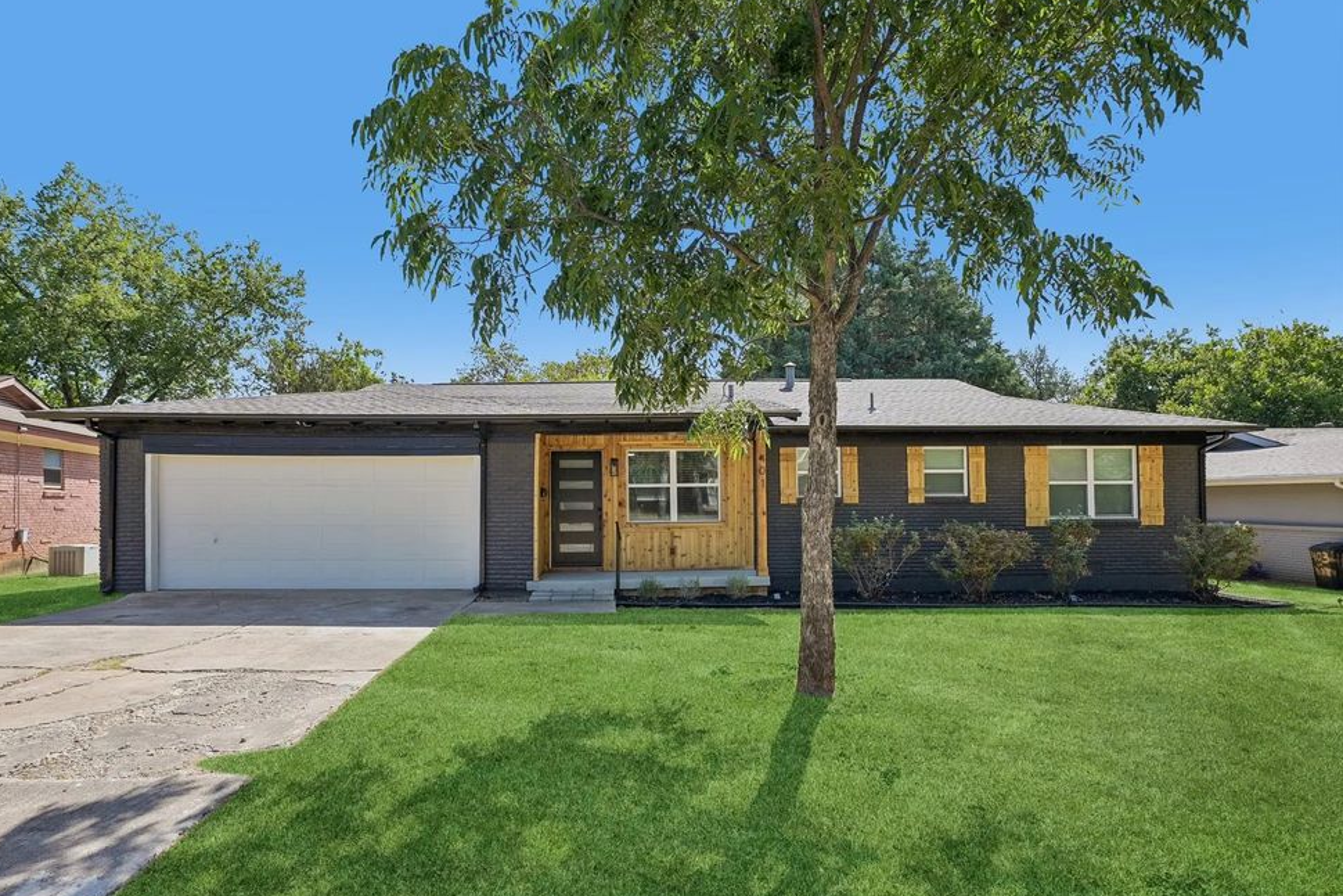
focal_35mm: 19
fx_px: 709
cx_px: 637
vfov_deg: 64.6
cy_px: 456
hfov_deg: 86.8
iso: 400
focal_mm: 18
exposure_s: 1/640
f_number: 8
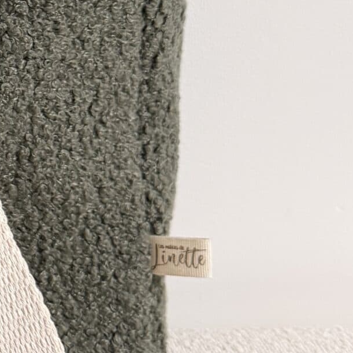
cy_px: 51
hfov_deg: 15.5
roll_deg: +0.7
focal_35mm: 100
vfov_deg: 17.2
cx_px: -235
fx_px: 1154
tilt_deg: -21.0
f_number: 1.78
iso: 200
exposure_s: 1/97
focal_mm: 6.76
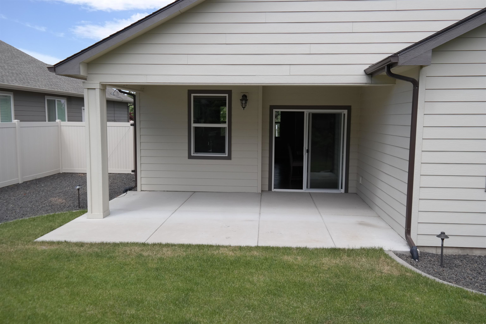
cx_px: 243
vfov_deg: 45.0
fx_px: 391
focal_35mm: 29
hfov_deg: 63.7
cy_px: 162
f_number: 6.3
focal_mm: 19
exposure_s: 1/250
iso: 100
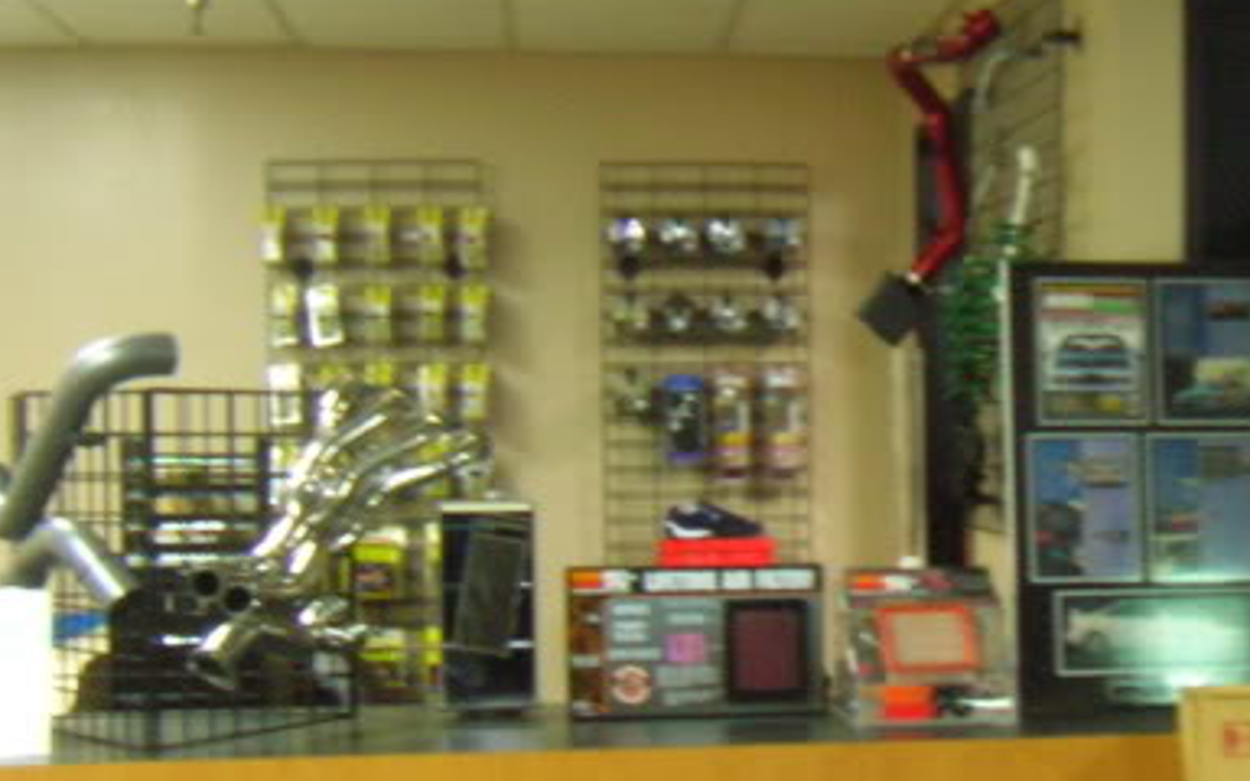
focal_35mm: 75
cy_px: 672
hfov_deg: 26.2
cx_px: 1224
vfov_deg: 17.2
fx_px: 2555
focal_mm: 5.7
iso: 200
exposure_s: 1/2.8
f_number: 2.9
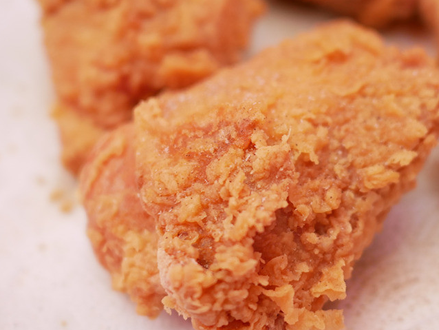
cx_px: 260
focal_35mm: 47
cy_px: 184
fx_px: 596
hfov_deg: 40.3
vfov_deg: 30.9
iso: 400
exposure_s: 1/60
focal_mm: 15
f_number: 1.7
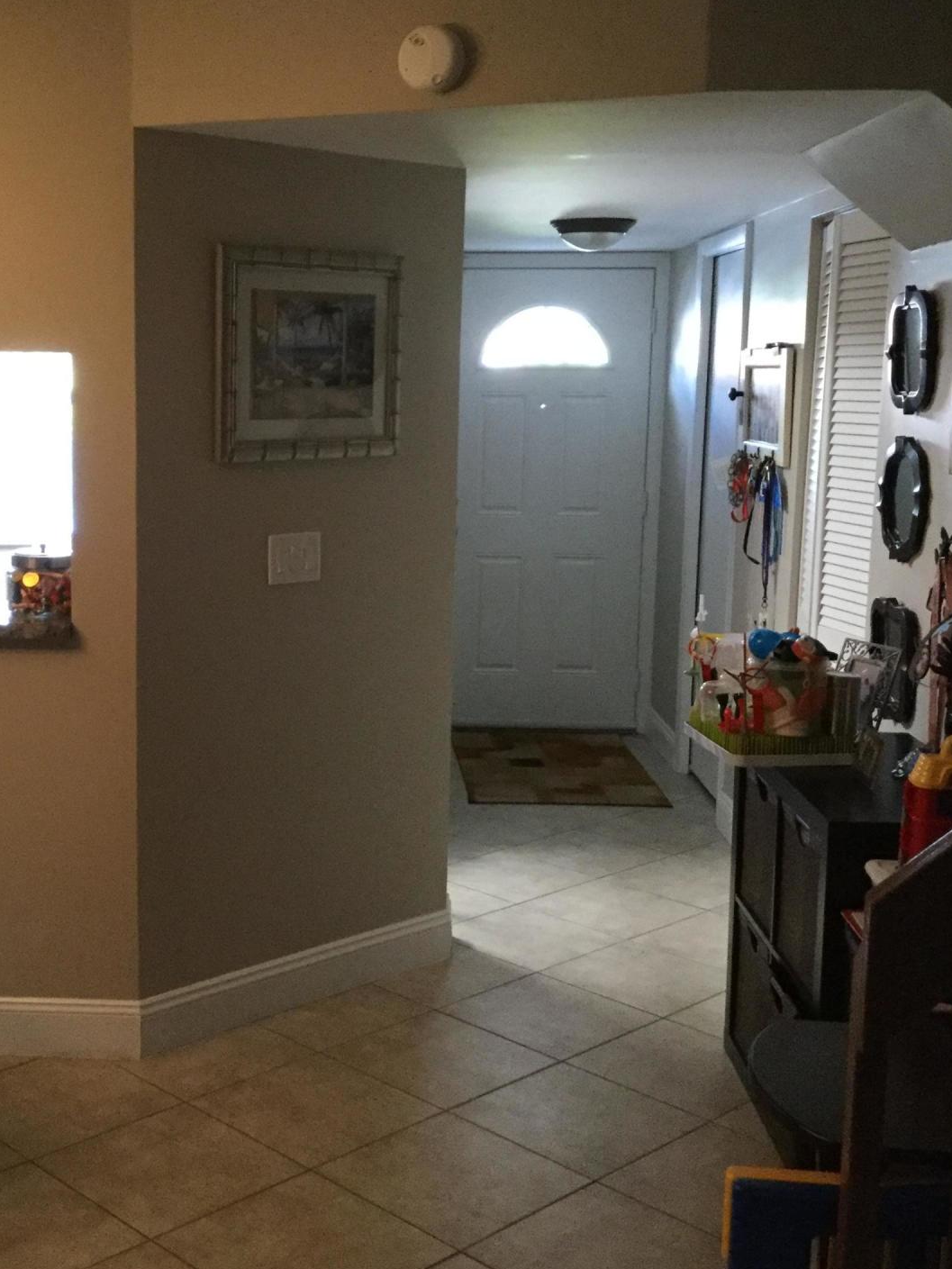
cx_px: 284
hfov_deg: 32.5
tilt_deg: -8.8
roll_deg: +0.3
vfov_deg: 42.9
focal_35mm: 44
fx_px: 1613
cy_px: 605
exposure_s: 1/30
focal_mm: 3.3
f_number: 2.4
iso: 250
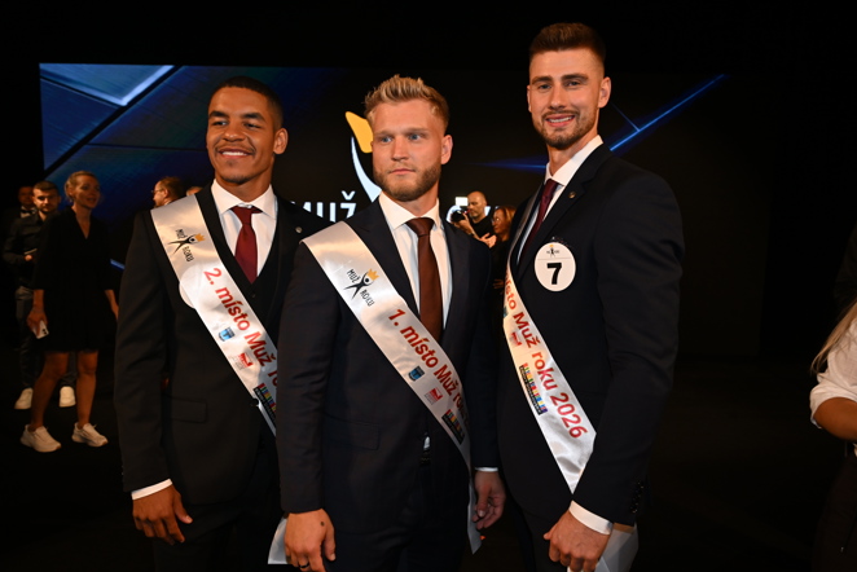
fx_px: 595
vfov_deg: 51.3
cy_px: 296
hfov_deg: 71.5
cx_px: 414
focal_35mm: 25
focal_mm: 24
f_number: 5.6
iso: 1250
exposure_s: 1/320
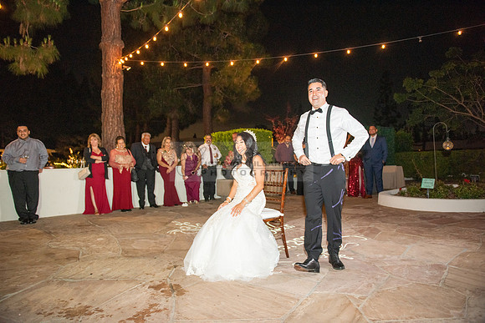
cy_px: 162
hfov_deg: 73.7
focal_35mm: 24
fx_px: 323
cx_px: 242
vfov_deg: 53.2
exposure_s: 1/125
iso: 1250
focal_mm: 24
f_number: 2.8
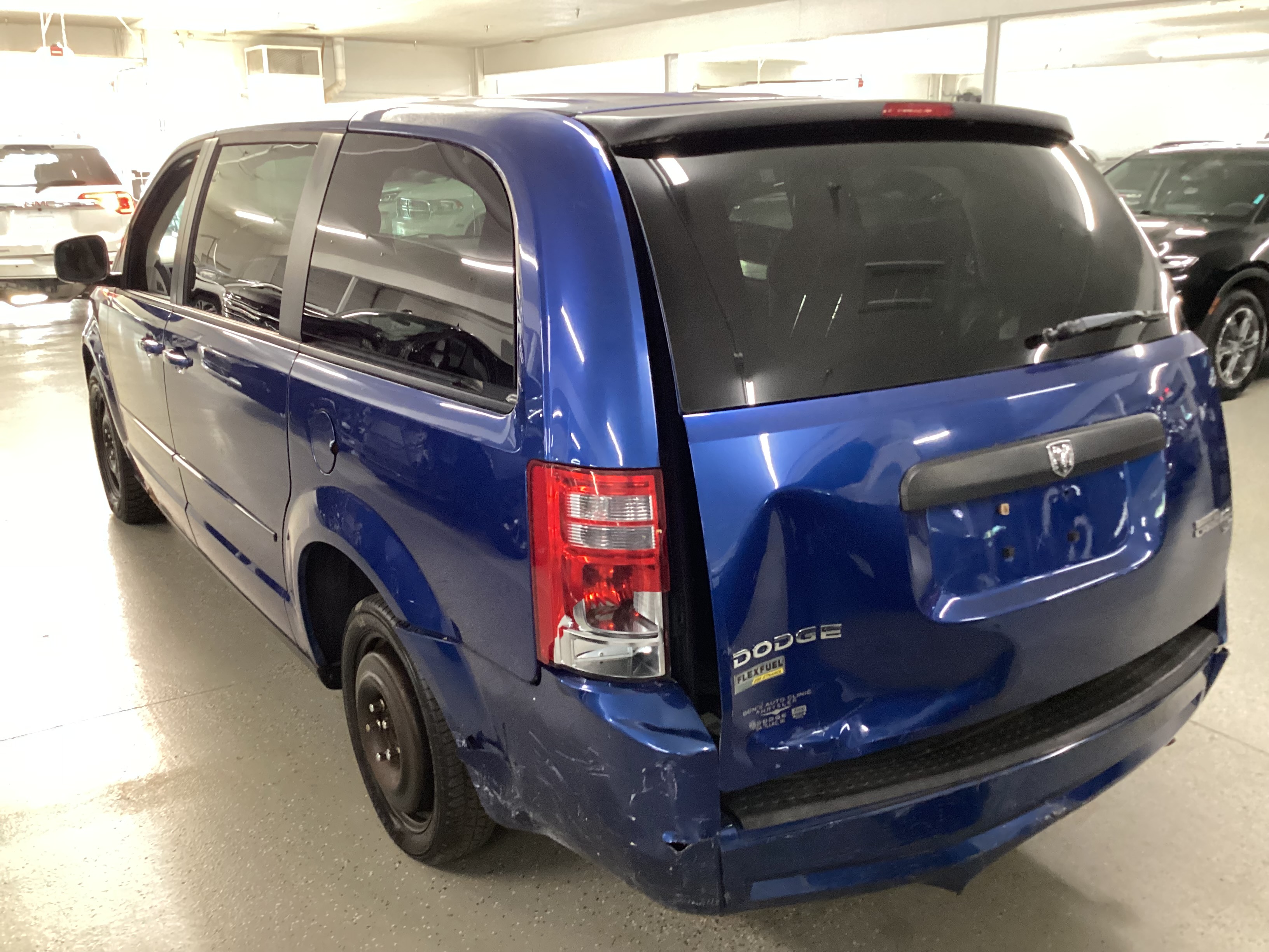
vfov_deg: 45.4
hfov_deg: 58.4
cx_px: 634
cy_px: 476
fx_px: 1136
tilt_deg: -16.0
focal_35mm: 31
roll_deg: -1.2
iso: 400
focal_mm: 3.3
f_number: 2.4
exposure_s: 1/40
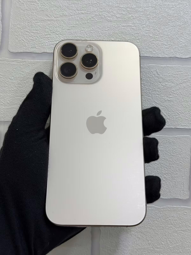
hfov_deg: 30.3
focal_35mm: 48
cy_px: 128
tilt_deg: -0.1
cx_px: 96
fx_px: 353
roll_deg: -1.8
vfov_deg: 39.7
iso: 50
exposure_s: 1/100
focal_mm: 6.76
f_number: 1.78
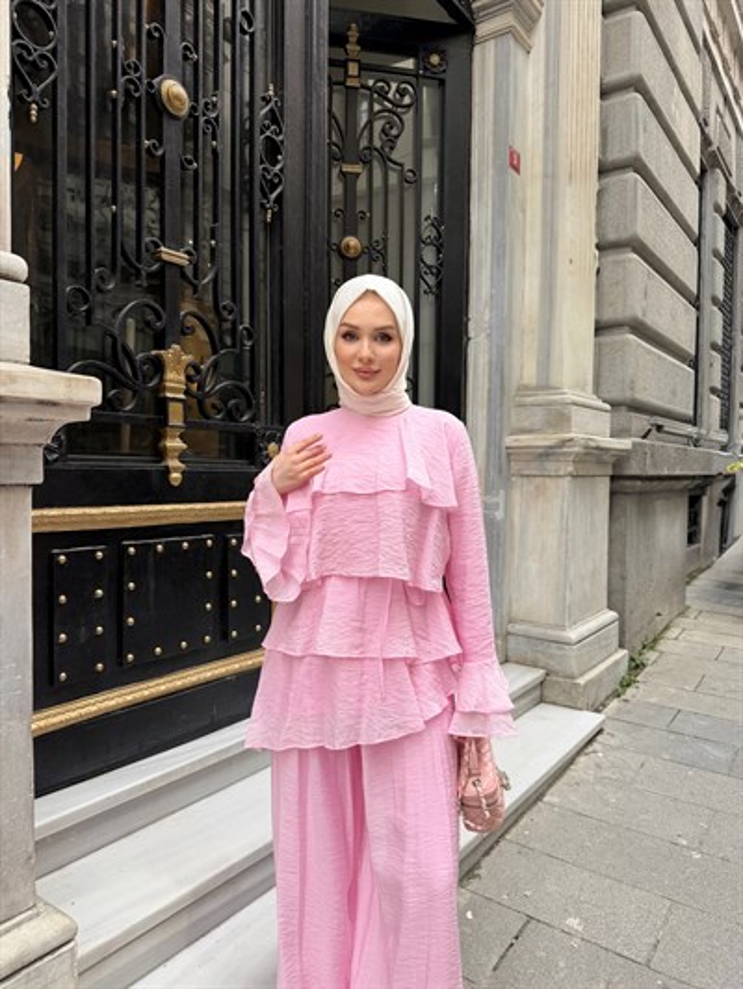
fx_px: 687
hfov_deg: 56.8
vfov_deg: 71.6
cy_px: 494
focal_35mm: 24
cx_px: 372
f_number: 1.78
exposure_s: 1/920
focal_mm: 6.76
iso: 80
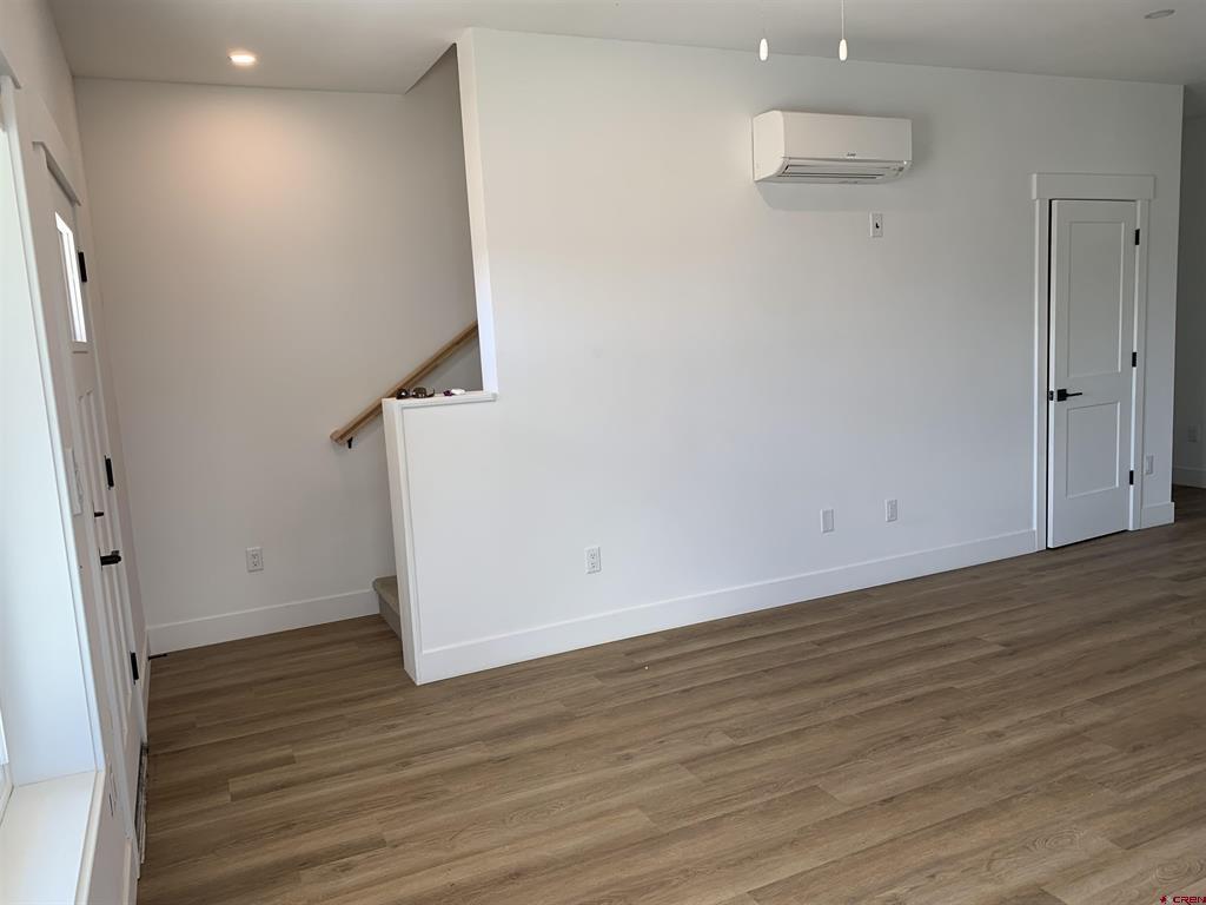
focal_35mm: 26
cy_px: 452
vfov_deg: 53.1
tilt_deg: -8.6
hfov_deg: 67.3
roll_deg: +4.1
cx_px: 603
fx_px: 906
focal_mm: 4.25
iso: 40
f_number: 1.8
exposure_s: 1/120
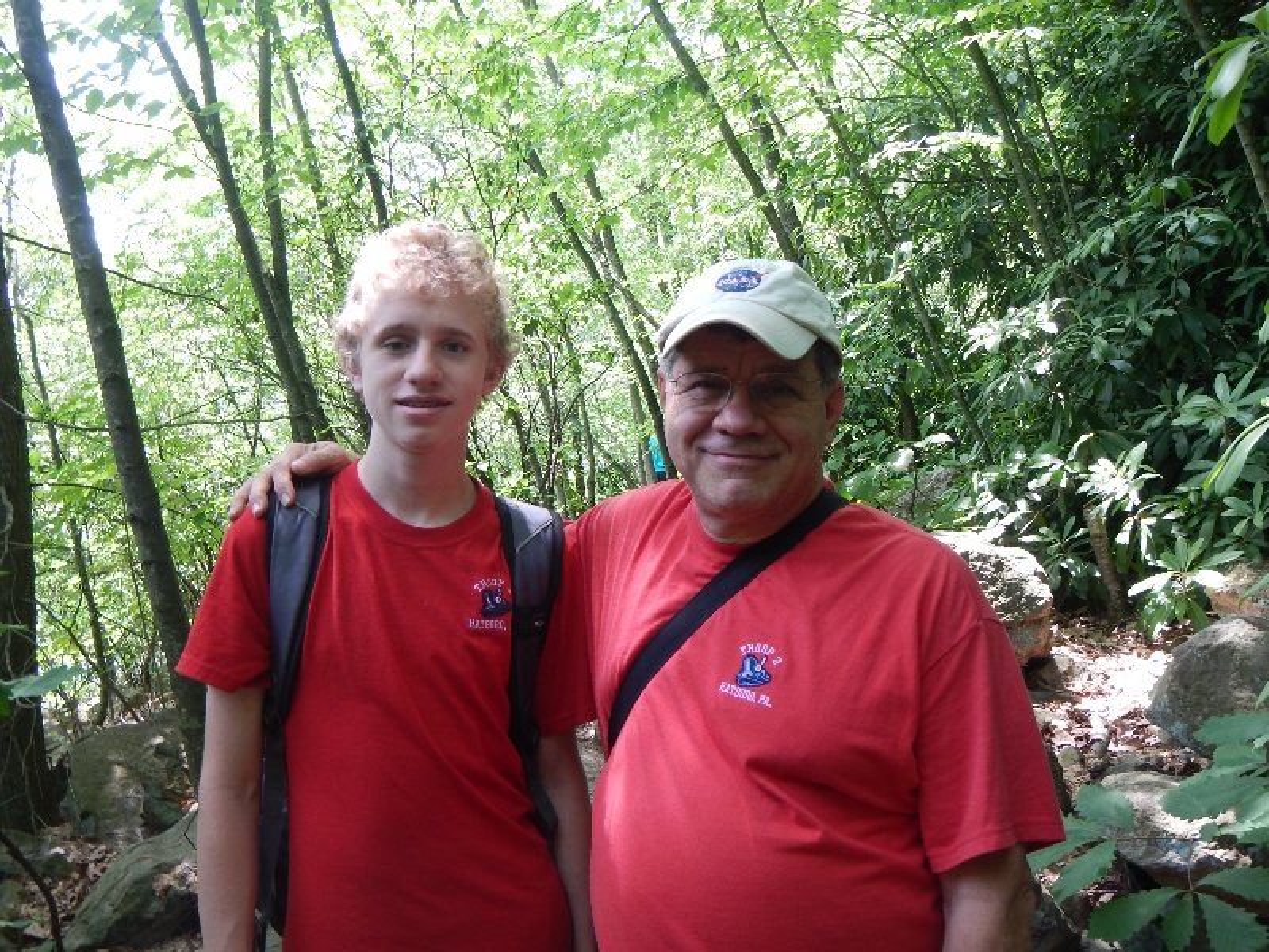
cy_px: 476
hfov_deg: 51.4
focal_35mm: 36
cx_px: 634
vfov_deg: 39.7
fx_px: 1320
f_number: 4
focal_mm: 6.5
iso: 125
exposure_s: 1/30
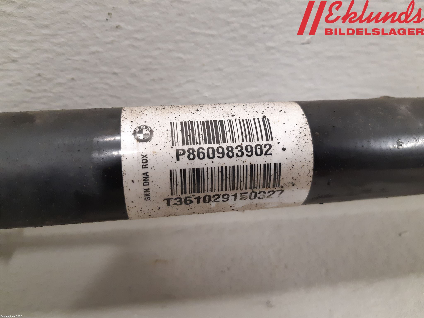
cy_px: 159
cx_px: 212
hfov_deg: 67.3
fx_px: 318
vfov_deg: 53.1
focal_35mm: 26
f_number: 1.7
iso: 250
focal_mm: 3.93
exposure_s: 1/33
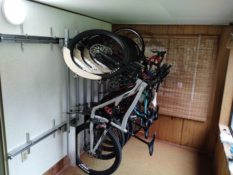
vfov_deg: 49.8
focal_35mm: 28
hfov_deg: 63.4
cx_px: 116
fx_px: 189
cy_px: 88
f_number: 1.8
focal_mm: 4.27
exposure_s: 1/60
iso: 491
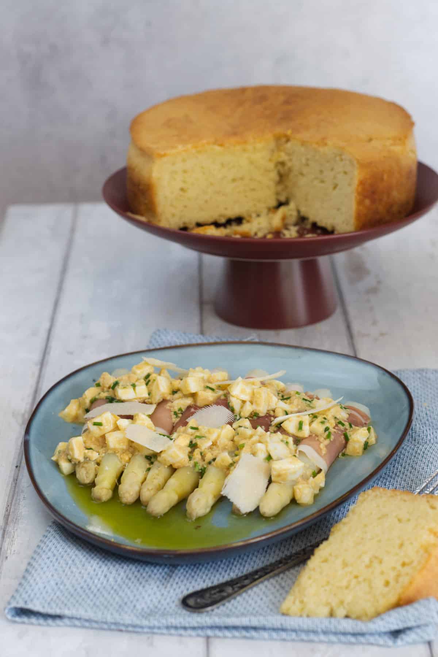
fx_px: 1369
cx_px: 219
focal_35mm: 75
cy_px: 328
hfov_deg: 18.2
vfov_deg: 27.0
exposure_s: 1/200
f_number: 4
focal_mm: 50
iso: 800
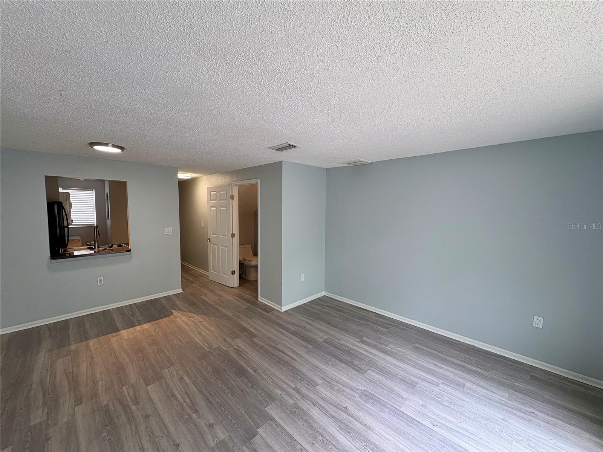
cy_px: 226
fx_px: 244
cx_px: 302
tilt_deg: -3.6
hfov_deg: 102.1
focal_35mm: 14
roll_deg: +0.1
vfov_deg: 85.7
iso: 100
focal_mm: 2.22
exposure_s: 1/120
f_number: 2.2
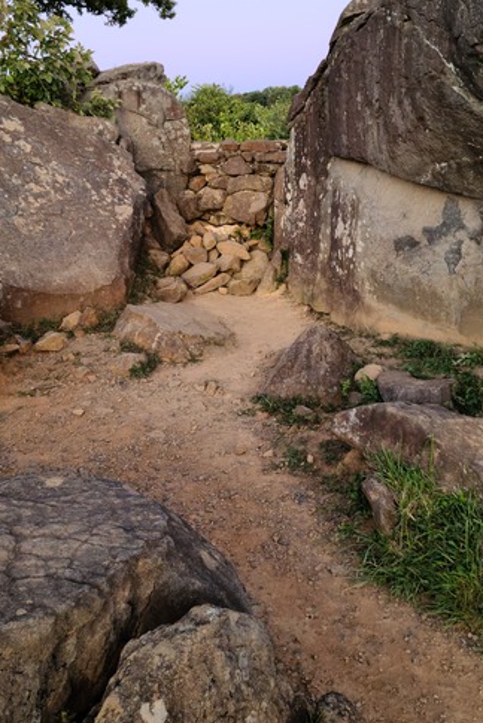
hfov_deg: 36.9
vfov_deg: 52.7
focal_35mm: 36
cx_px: 256
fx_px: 723
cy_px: 282
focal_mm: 5.9
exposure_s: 1/39
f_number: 2
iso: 320
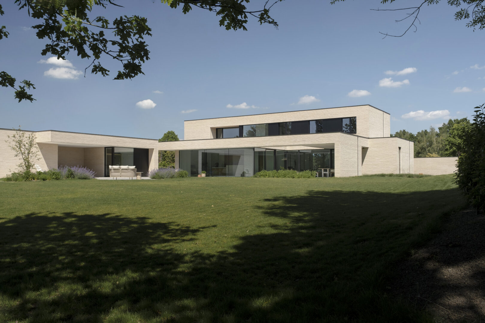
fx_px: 418
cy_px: 162
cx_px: 242
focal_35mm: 31
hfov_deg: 60.3
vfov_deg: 42.3
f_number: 7.1
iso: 160
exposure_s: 1/140
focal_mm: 20.6
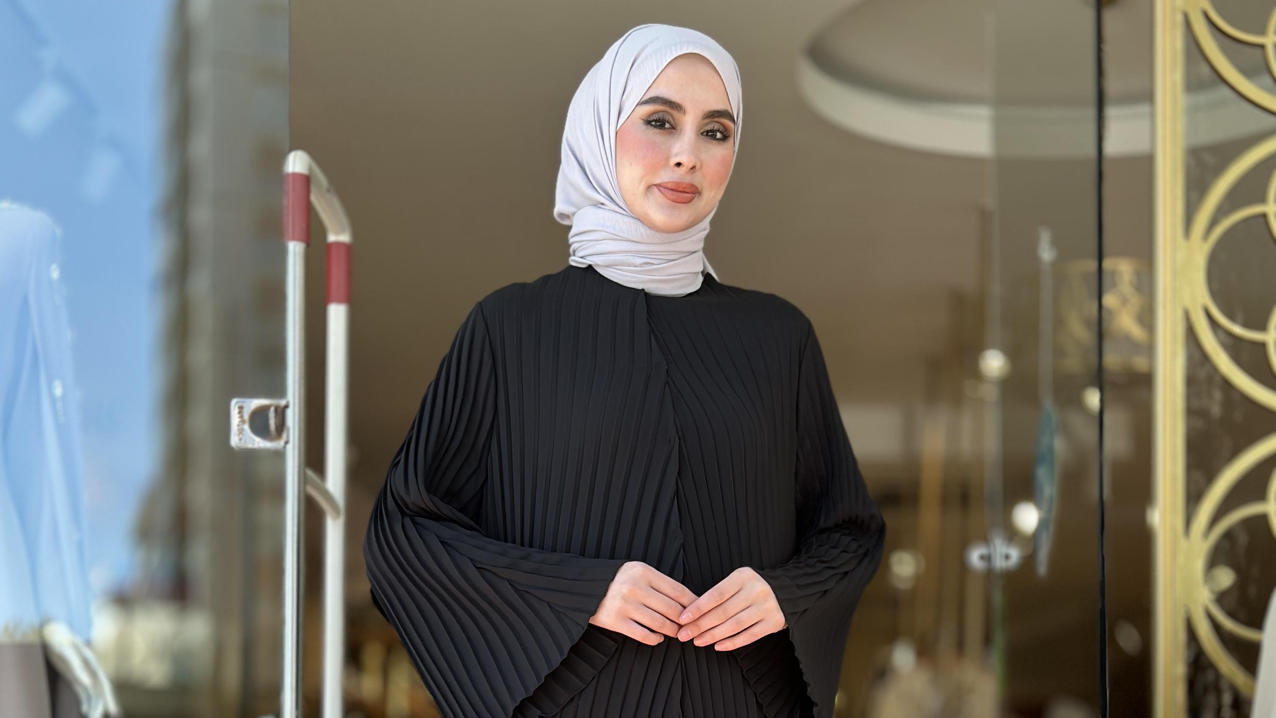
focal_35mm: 70
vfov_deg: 16.6
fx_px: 2368
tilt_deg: +3.5
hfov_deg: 30.2
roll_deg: -0.8
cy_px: 818
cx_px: 637
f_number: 1.78
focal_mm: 6.86
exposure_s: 1/289
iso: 80
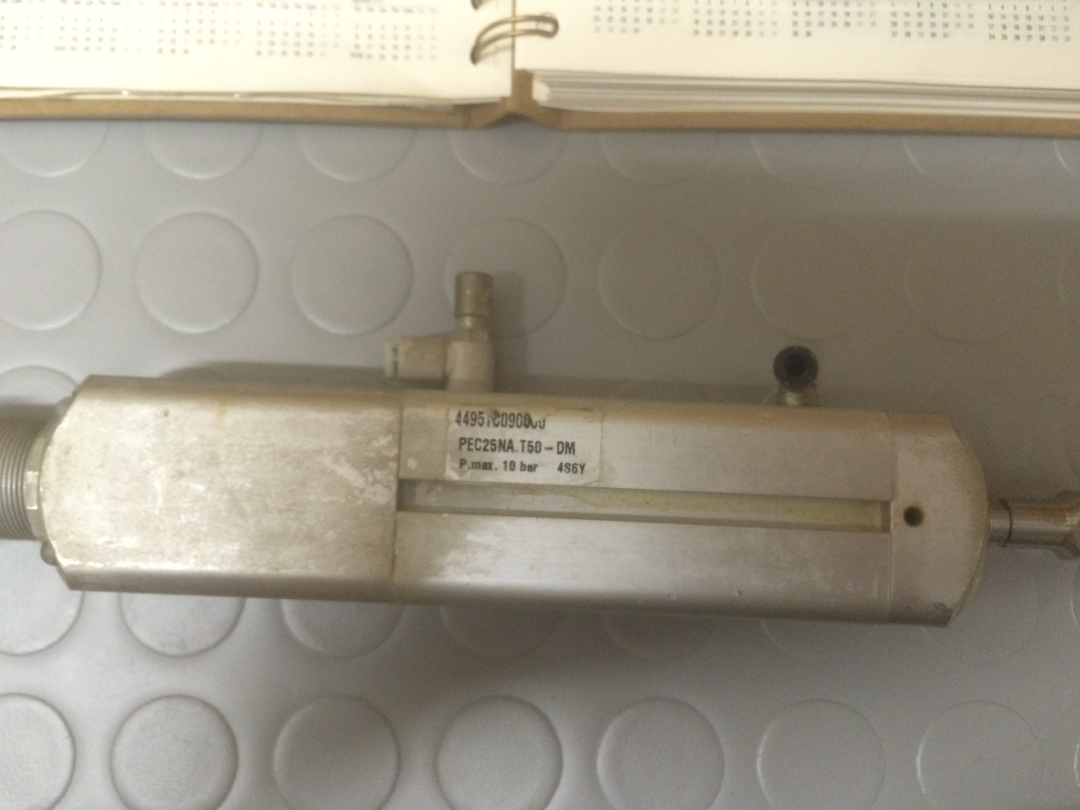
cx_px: 542
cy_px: 412
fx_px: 936
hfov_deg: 60.0
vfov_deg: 46.8
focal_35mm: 30
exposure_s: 1/17
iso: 320
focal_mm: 4.15
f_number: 2.2
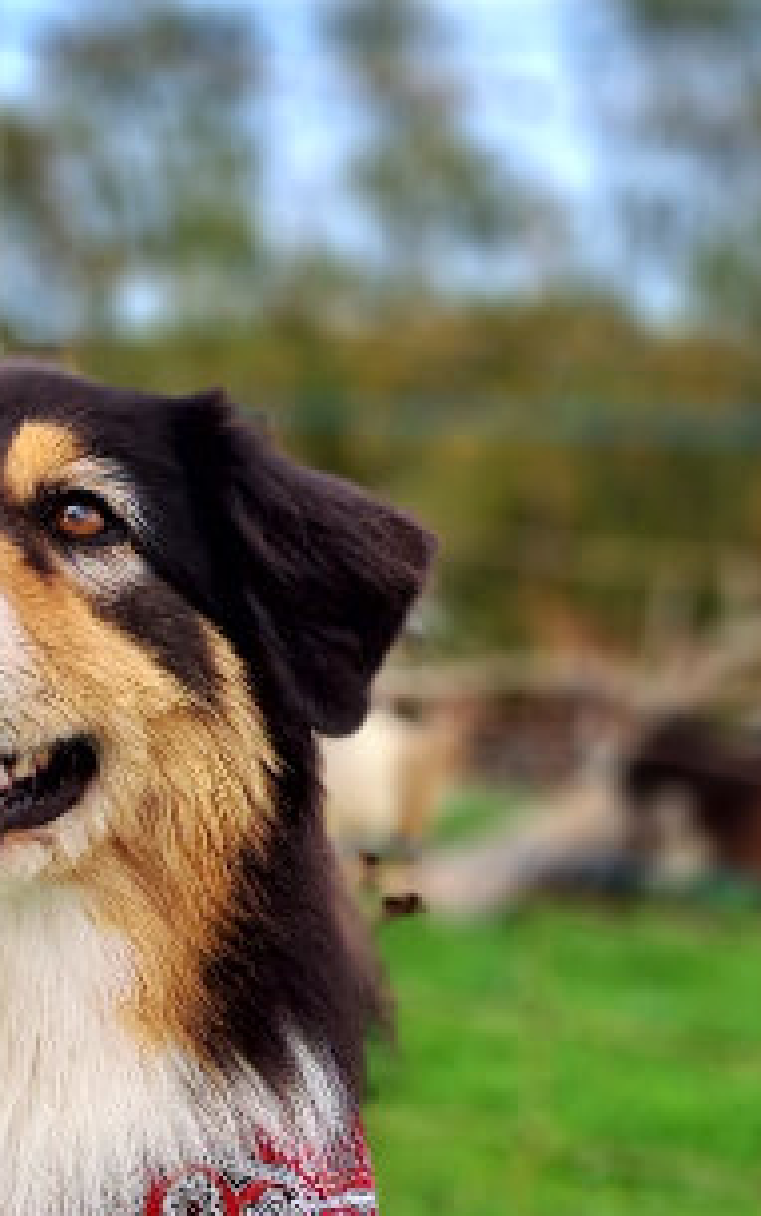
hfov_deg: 14.7
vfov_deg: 22.8
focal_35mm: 89
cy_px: 1072
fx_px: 2949
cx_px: 263
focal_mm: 4.7
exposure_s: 1/887
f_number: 1.8
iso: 32
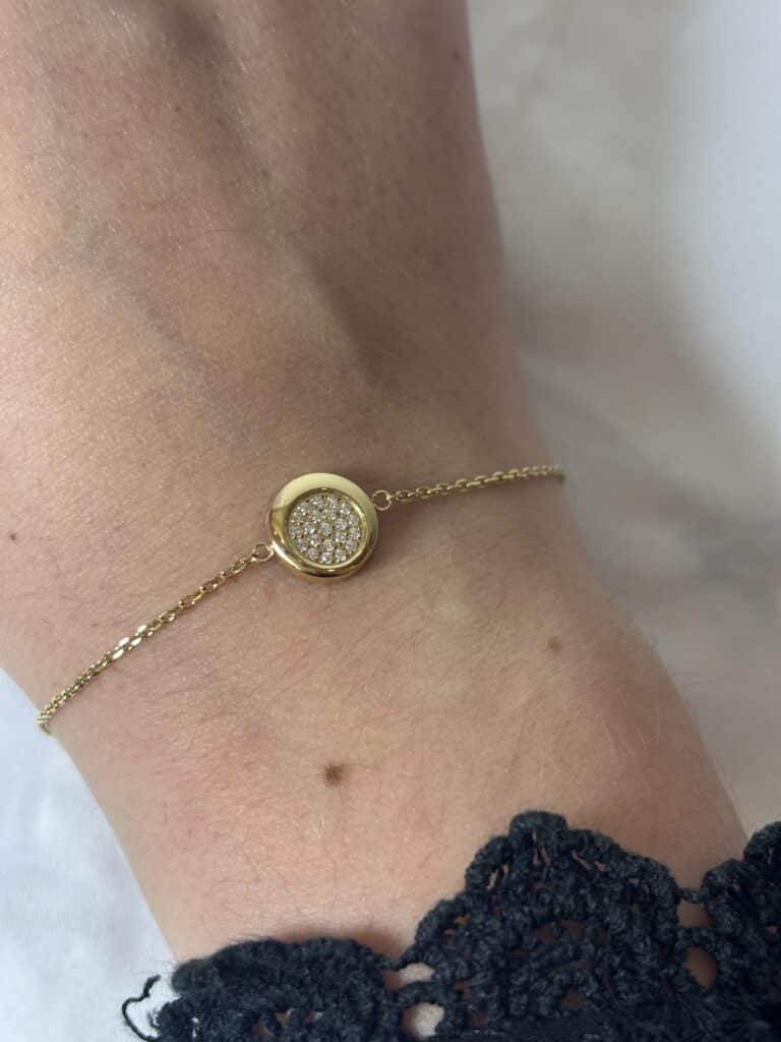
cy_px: 521
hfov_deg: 28.0
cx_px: 390
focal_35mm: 52
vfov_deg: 36.8
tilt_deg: -80.2
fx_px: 1564
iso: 40
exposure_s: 1/100
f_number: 1.6
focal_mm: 5.96
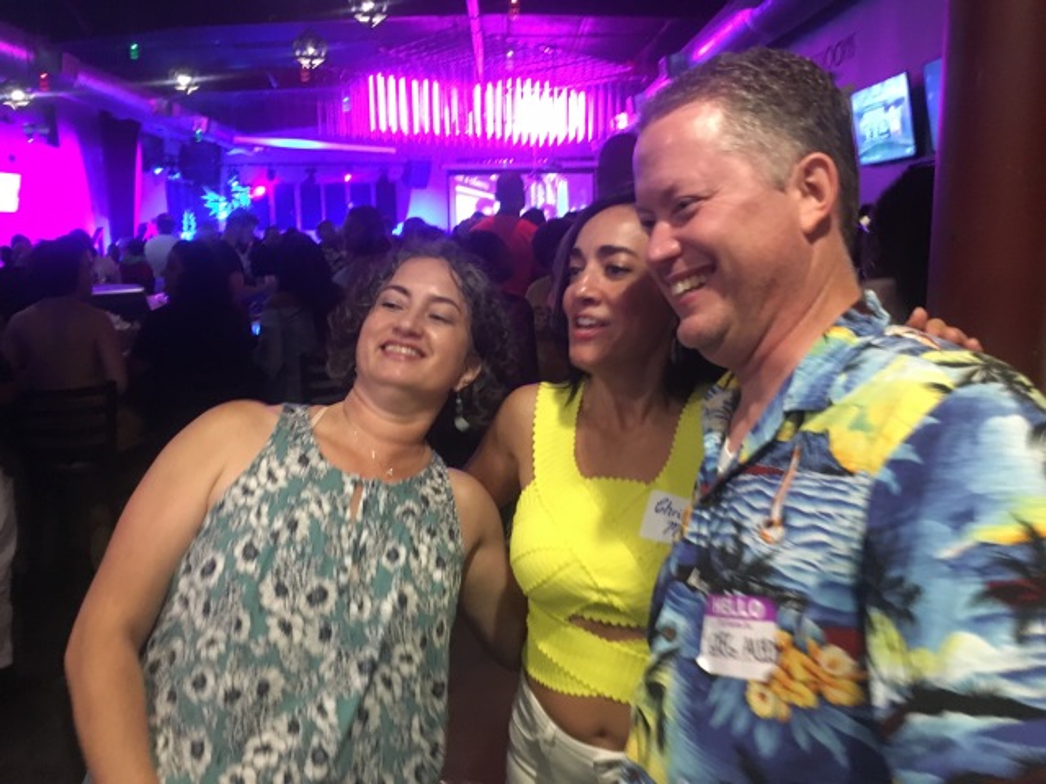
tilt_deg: -10.4
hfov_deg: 61.7
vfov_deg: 48.2
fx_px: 876
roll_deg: +1.9
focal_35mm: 29
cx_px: 523
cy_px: 392
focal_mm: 4.15
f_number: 2.2
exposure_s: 1/15
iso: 500
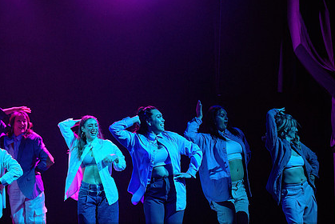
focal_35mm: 174
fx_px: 1620
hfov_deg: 11.8
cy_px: 140
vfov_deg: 7.9
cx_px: 109
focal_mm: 120
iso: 1600
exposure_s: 1/250
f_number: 2.8
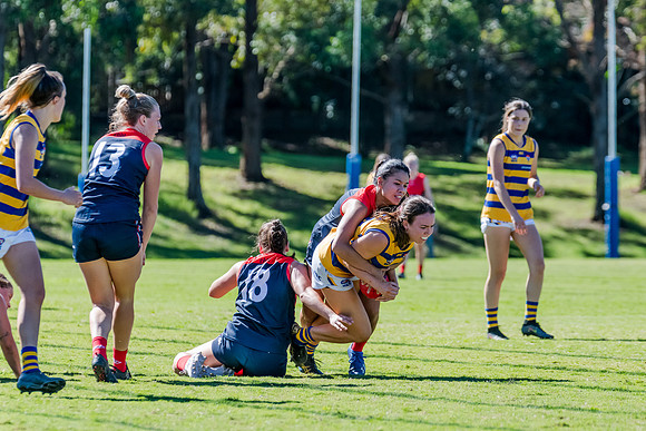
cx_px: 349
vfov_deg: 4.2
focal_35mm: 330
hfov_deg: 6.2
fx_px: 5926
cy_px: 218
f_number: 6.3
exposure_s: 1/1600
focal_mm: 290
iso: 800
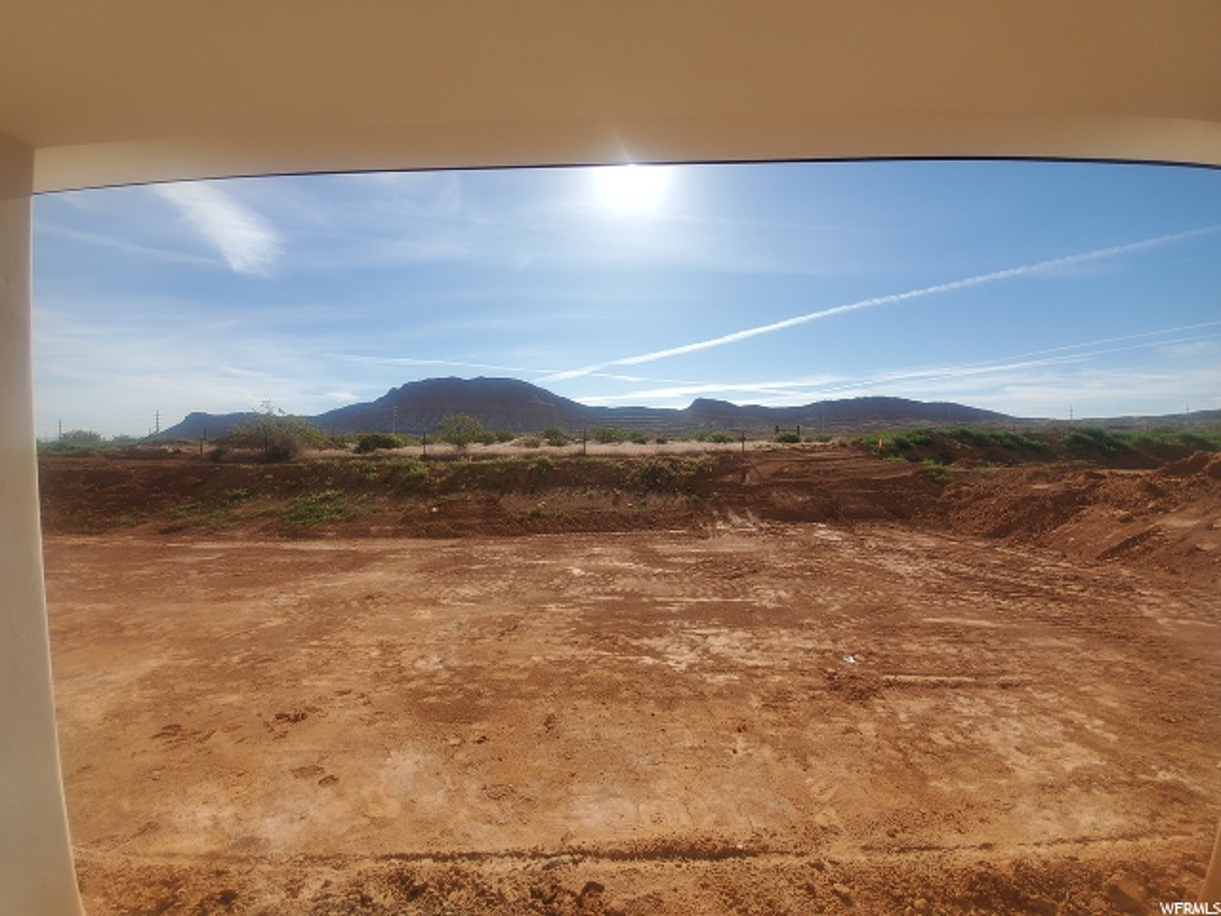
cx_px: 610
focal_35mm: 13
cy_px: 458
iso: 50
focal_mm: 1.8
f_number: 2.2
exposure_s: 1/1433
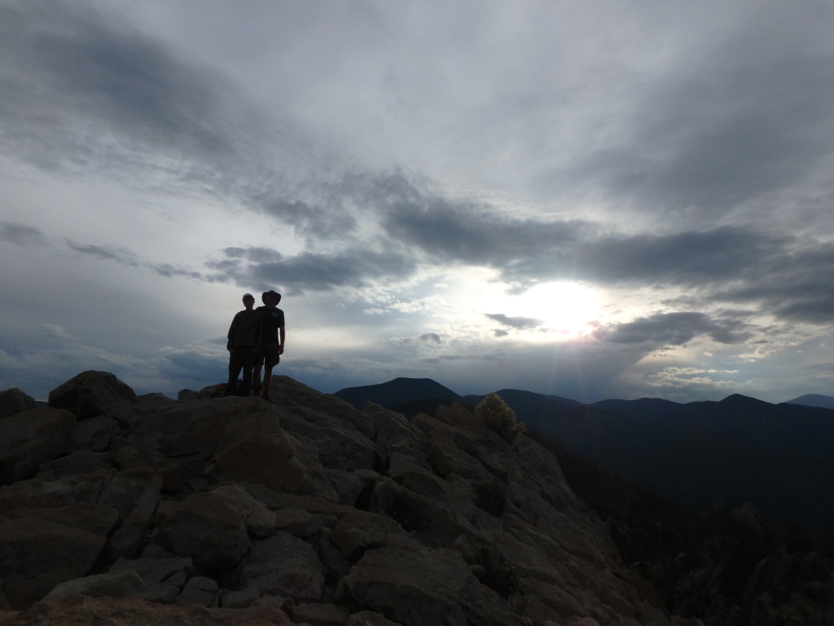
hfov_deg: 79.0
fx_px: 506
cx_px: 417
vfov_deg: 63.4
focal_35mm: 21
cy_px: 313
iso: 125
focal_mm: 3.7
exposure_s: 1/640
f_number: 6
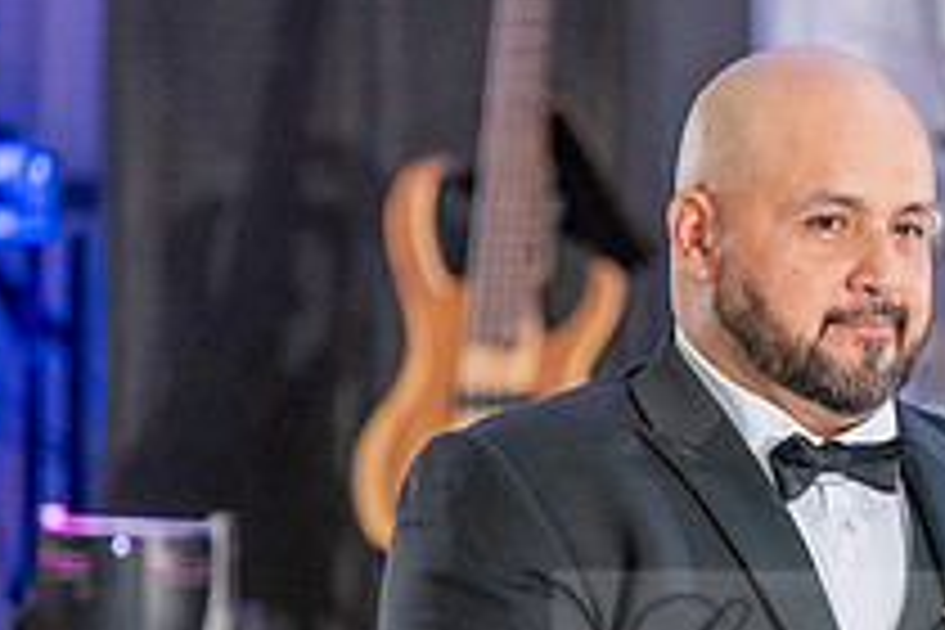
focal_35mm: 373
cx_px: 945
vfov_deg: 3.7
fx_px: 9790
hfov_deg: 5.5
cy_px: 677
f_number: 3.2
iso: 1600
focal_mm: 135
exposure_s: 1/200
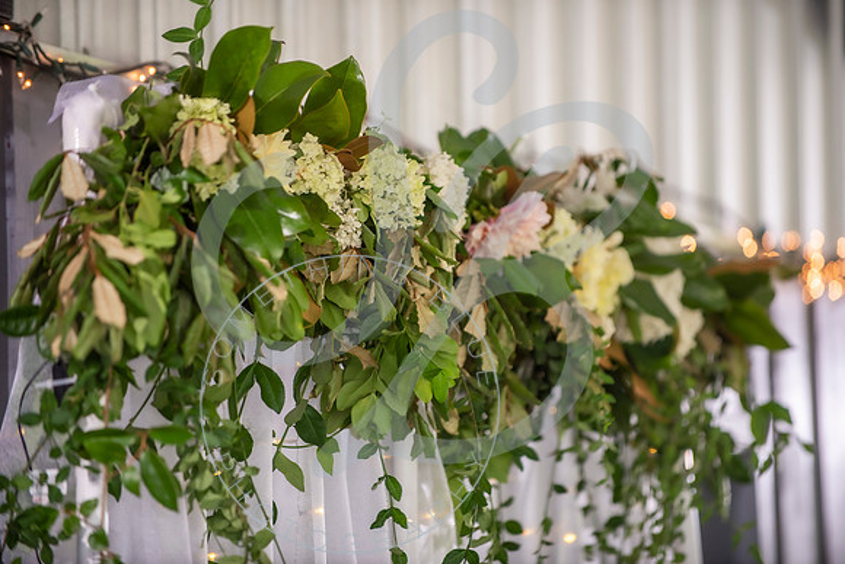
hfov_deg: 10.3
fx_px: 4695
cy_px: 282
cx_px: 422
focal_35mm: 200
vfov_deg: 6.9
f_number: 2.8
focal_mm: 200
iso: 200
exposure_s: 1/200
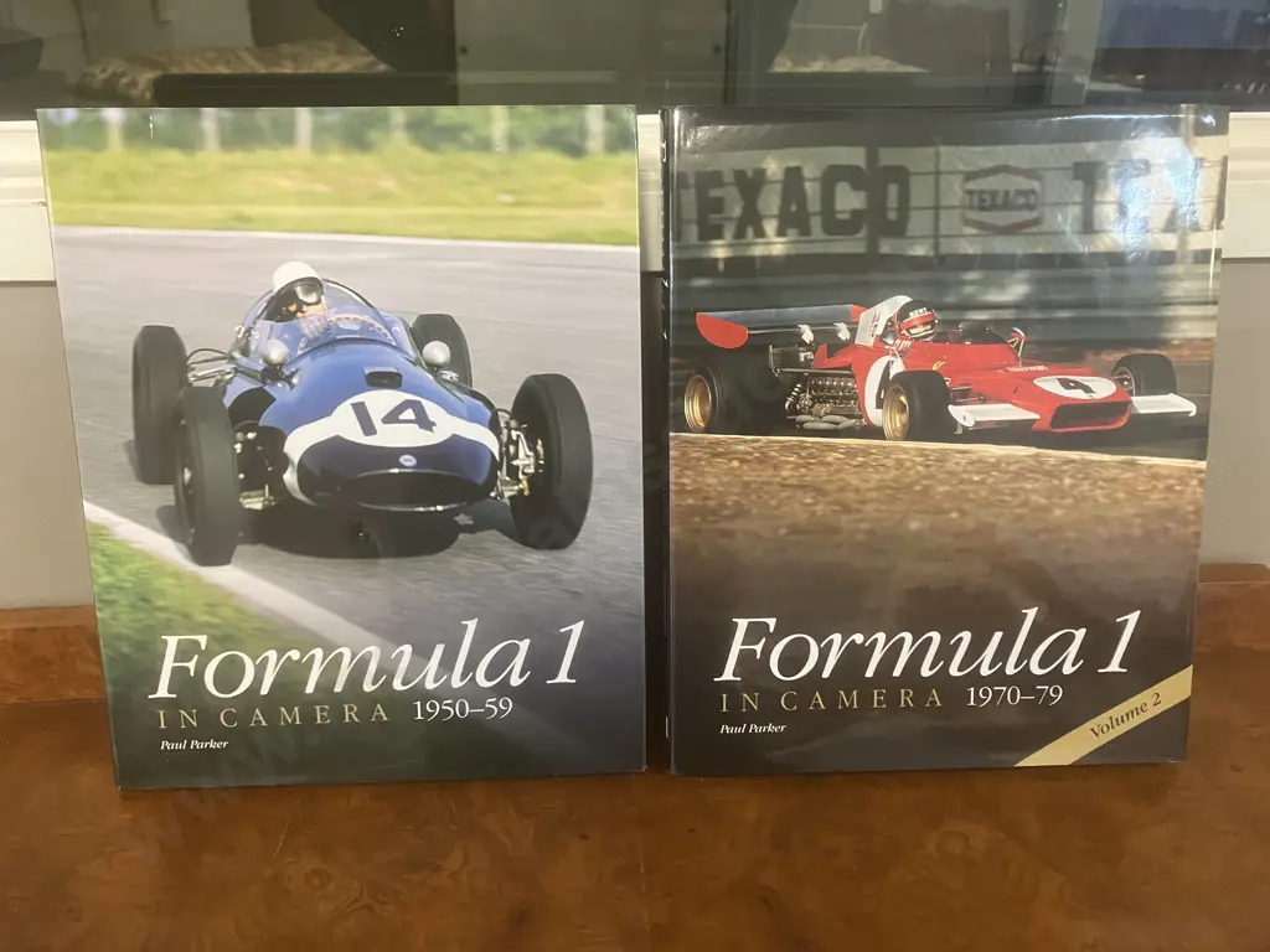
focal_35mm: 28
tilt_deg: -25.0
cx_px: 635
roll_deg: +1.4
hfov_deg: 63.4
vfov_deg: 49.7
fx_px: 1027
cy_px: 476
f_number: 1.8
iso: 320
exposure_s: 1/33
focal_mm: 3.99
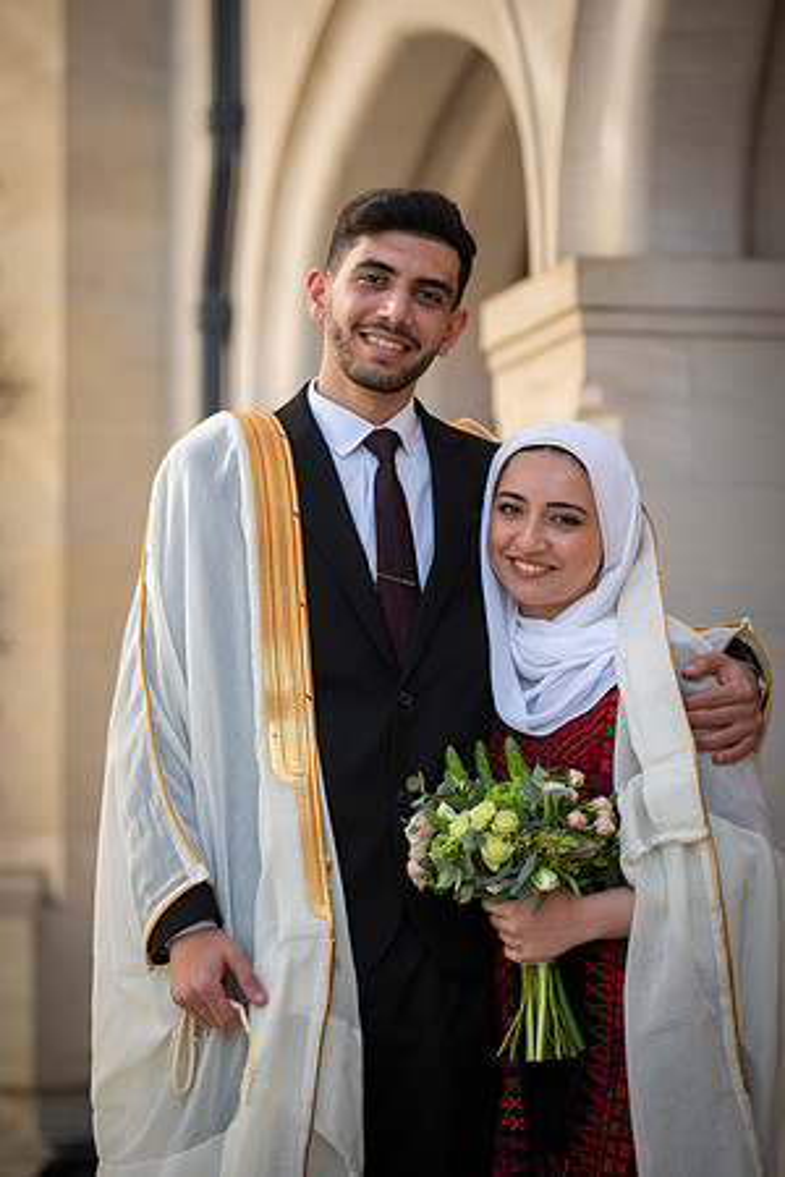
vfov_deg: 19.5
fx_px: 3434
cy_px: 588
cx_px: 392
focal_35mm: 105
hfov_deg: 13.0
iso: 100
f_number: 2.8
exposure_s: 1/1250
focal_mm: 105
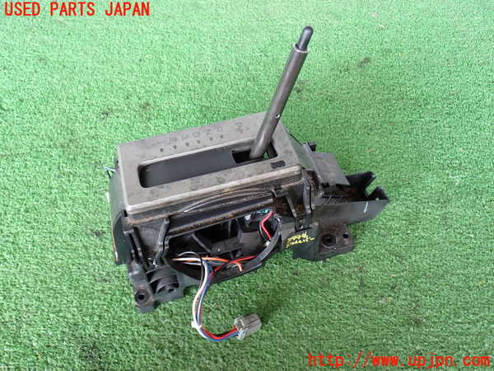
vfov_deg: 44.2
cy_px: 186
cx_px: 247
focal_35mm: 32
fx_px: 457
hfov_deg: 56.8
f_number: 2.4
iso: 200
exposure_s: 1/40
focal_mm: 5.79
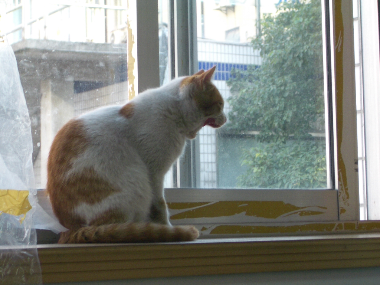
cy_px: 142
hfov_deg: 18.7
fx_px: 1153
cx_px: 190
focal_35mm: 105
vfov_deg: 14.1
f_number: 4.8
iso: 100
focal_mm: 17.4
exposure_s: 1/50
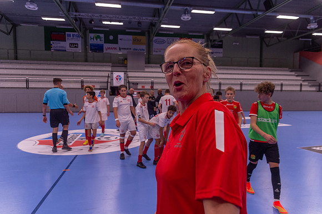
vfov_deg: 51.1
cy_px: 107
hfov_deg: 71.4
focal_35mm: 25
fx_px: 224
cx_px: 161
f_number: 3.2
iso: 1400
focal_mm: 24
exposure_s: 1/320
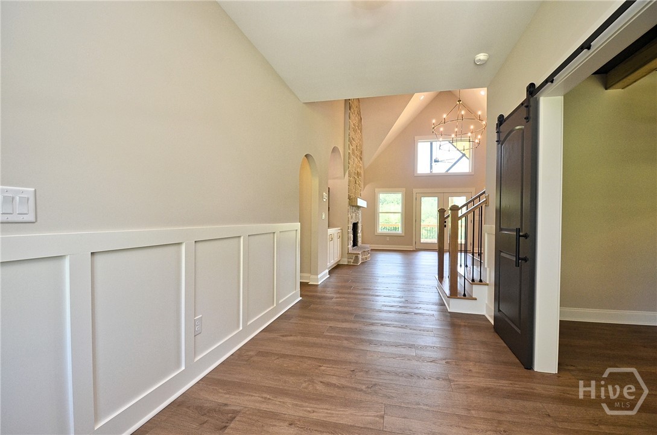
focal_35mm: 15
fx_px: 273
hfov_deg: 100.5
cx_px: 328
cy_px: 218
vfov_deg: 77.1
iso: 400
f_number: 5.6
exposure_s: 1/80
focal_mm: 10
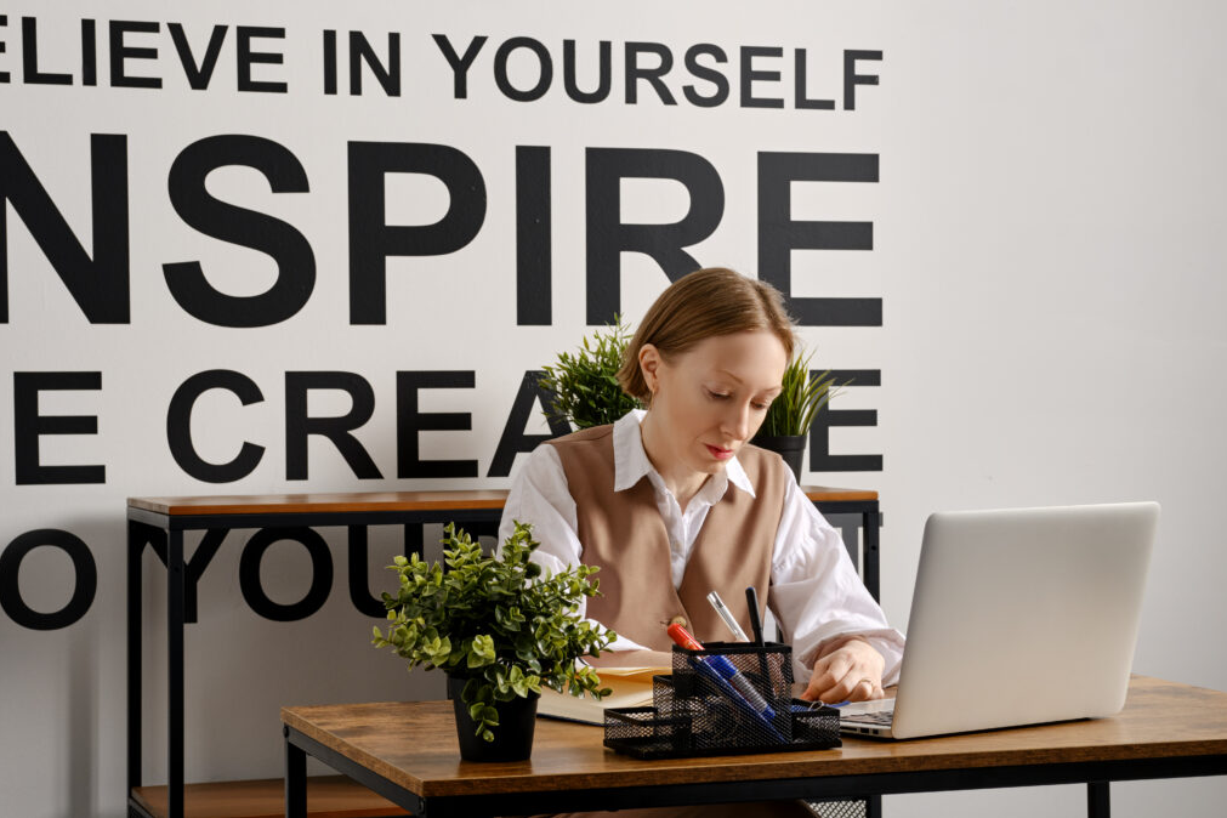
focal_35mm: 76
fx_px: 2590
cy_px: 405
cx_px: 609
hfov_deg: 26.7
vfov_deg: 17.9
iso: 160
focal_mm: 50
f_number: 8
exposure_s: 1/125
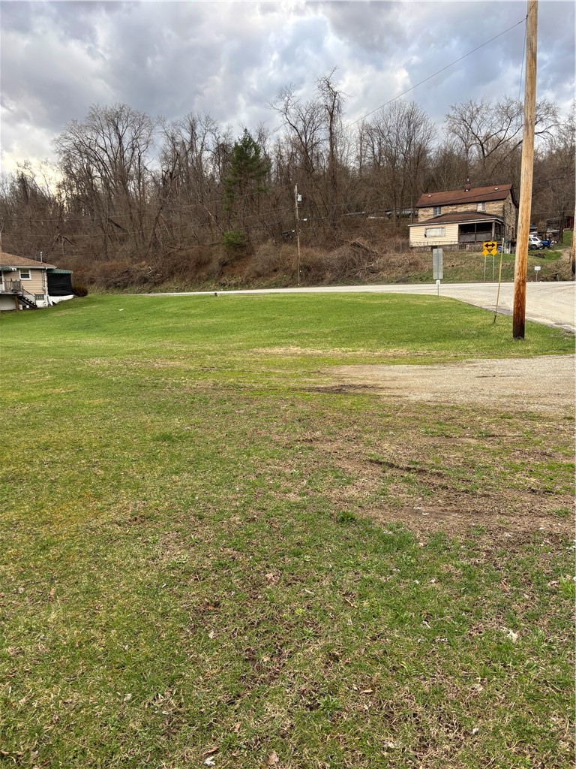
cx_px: 288
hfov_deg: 53.1
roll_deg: +0.5
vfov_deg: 67.3
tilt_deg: -8.8
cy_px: 384
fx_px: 577
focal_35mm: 26
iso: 40
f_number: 1.6
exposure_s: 1/226
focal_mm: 5.96
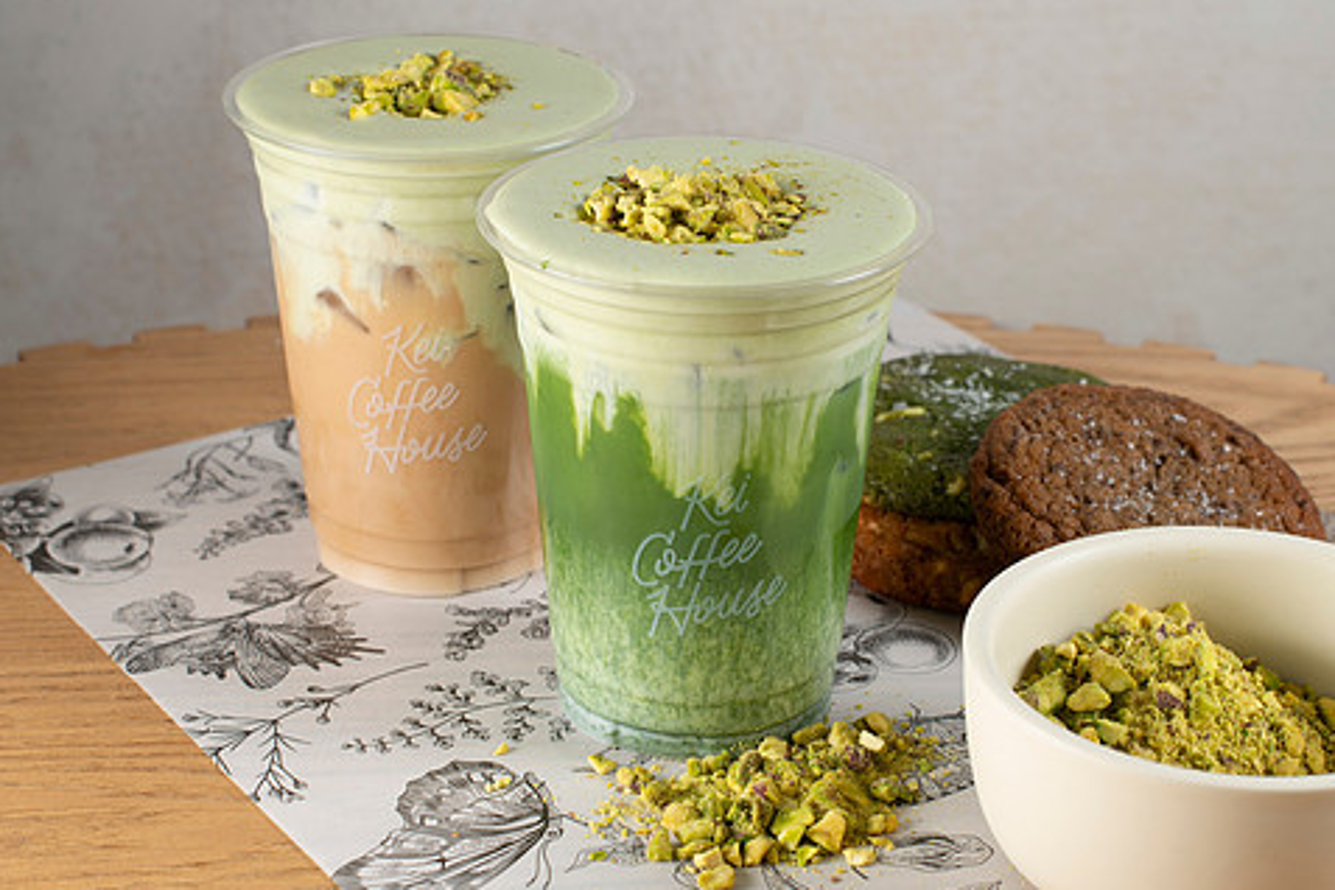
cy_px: 535
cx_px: 723
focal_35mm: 75
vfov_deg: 18.2
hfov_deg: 27.0
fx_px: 2781
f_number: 7.1
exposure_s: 1/160
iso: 64
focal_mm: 50
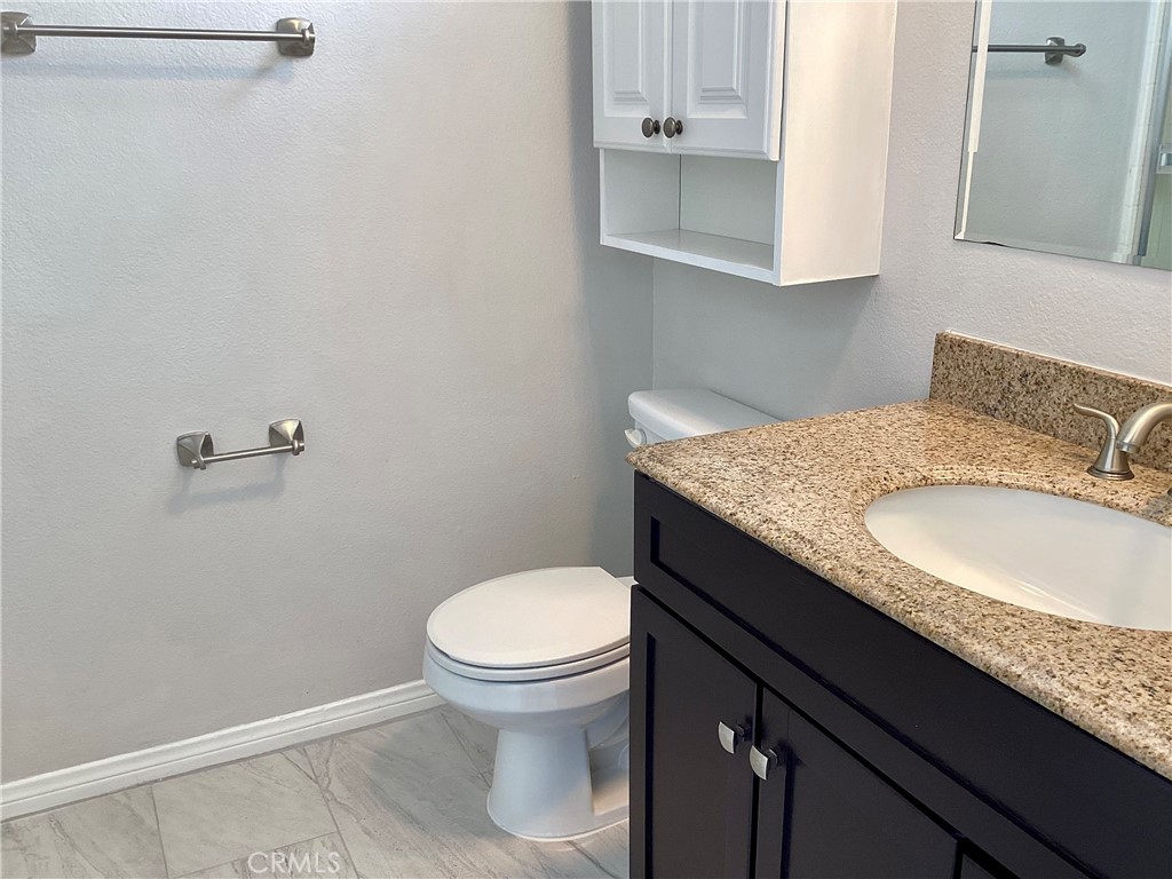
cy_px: 440
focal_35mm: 31
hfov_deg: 58.4
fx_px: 1050
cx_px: 586
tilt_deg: -18.7
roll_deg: -0.6
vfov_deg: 45.4
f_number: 2.4
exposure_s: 1/50
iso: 50
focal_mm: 3.3
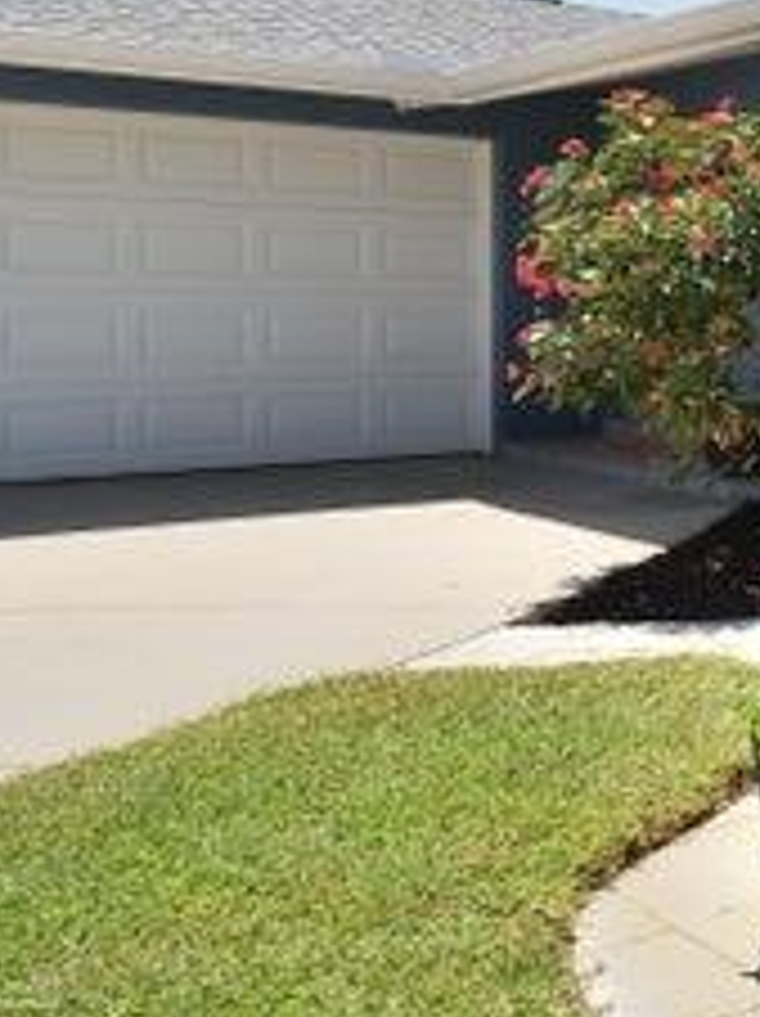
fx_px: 1349
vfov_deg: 40.8
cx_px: 1502
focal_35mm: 46
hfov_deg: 19.3
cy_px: 342
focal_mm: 10
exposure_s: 1/200
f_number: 8
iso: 100
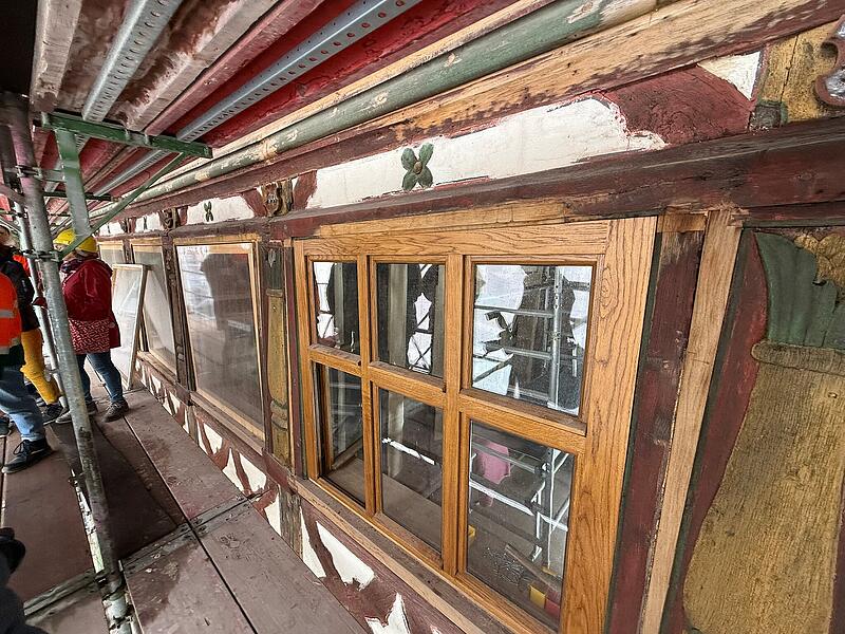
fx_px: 342
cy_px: 317
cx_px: 422
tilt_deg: -11.3
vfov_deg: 85.7
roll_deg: +2.1
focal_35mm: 14
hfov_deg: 102.1
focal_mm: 2.22
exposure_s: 1/99
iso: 200
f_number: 2.2
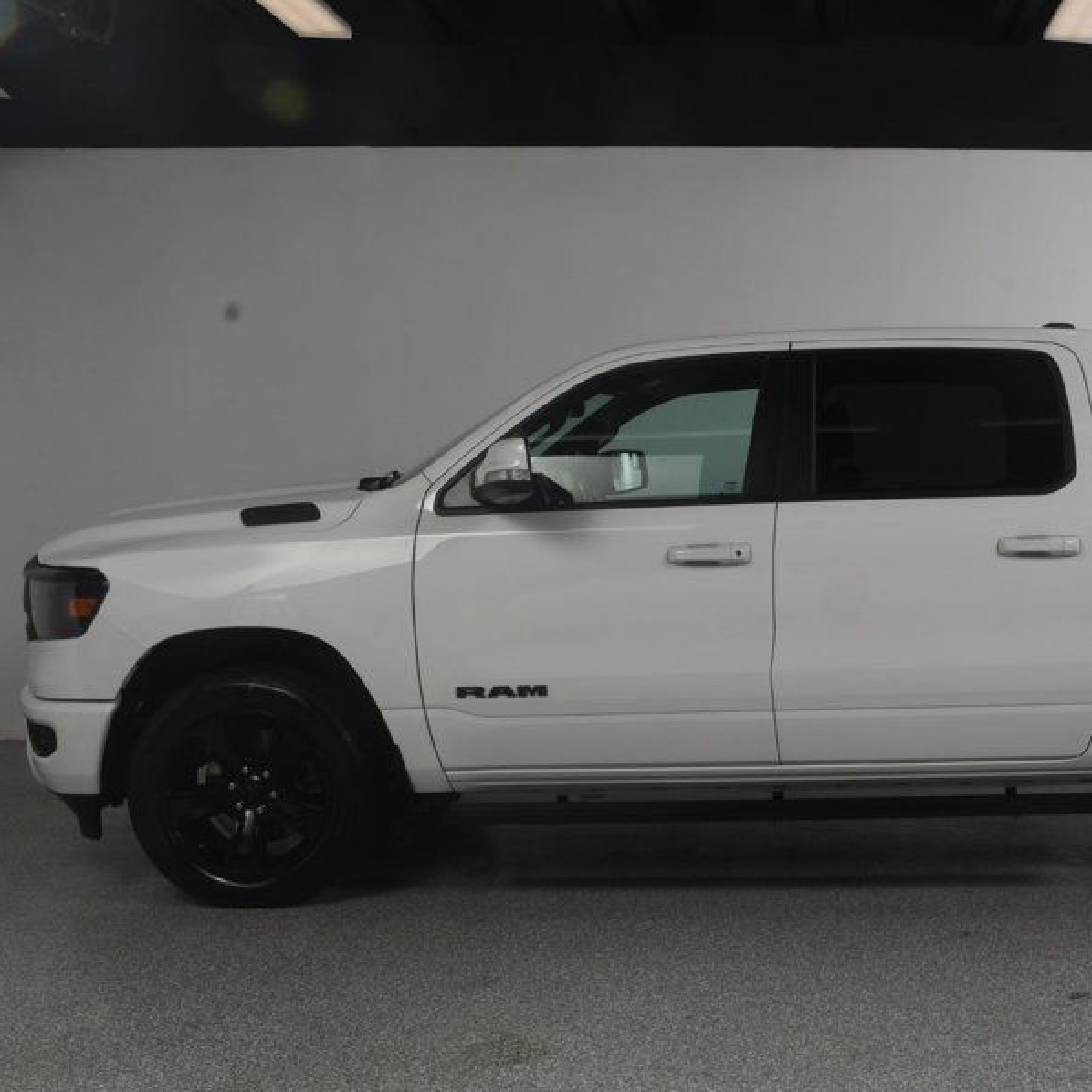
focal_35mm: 48
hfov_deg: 34.3
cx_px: 871
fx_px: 1713
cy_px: 592
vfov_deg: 35.3
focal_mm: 22
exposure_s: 1/160
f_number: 13
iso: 100
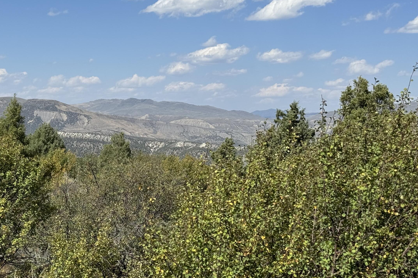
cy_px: 176
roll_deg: -1.8
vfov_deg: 19.4
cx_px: 161
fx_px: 813
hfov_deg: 28.8
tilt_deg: -4.3
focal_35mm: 70
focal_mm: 6.76
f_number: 1.78
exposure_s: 1/4608
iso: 64
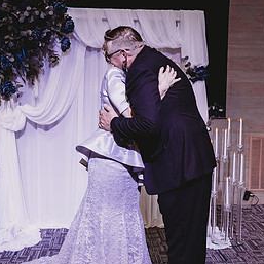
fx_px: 397
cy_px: 124
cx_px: 122
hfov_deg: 36.8
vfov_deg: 36.8
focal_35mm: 46
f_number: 2.2
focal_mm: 24
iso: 400
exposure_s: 1/125
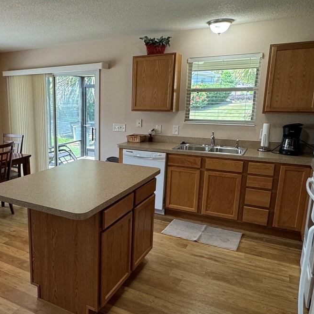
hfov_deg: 51.9
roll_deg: +0.6
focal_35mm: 30
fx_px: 308
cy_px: 167
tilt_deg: -12.7
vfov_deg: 54.0
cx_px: 81
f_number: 2.2
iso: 200
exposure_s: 1/120
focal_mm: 2.22
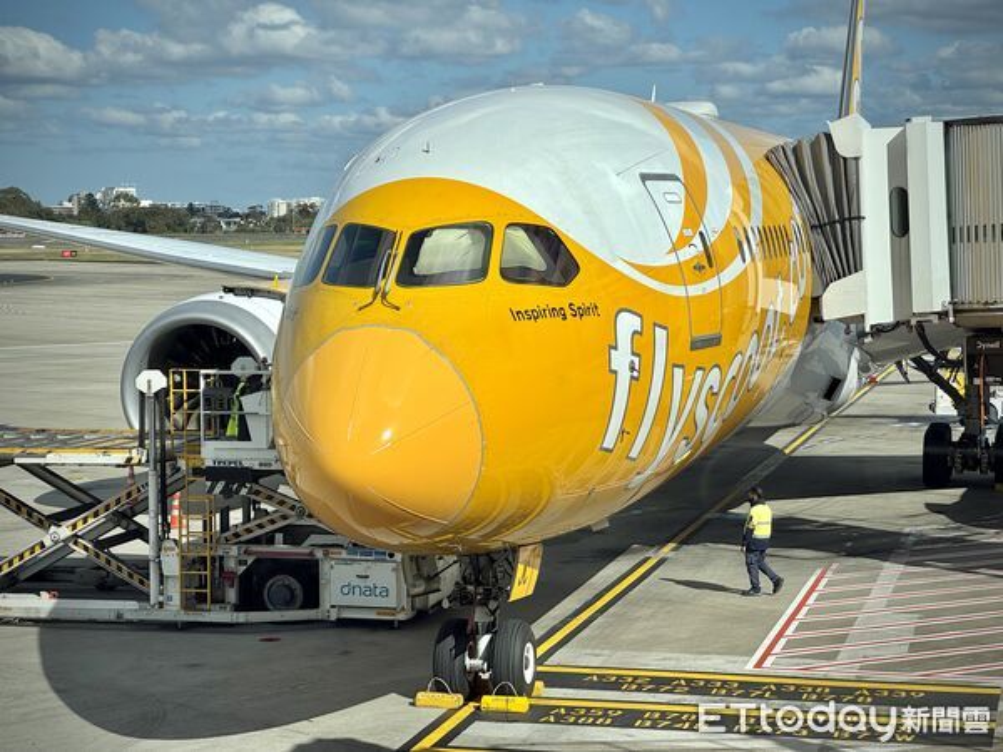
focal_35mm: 77
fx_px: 2231
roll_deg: +0.2
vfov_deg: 19.1
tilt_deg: -3.5
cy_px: 376
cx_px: 502
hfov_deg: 25.3
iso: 25
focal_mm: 9
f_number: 2.8
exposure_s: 1/633
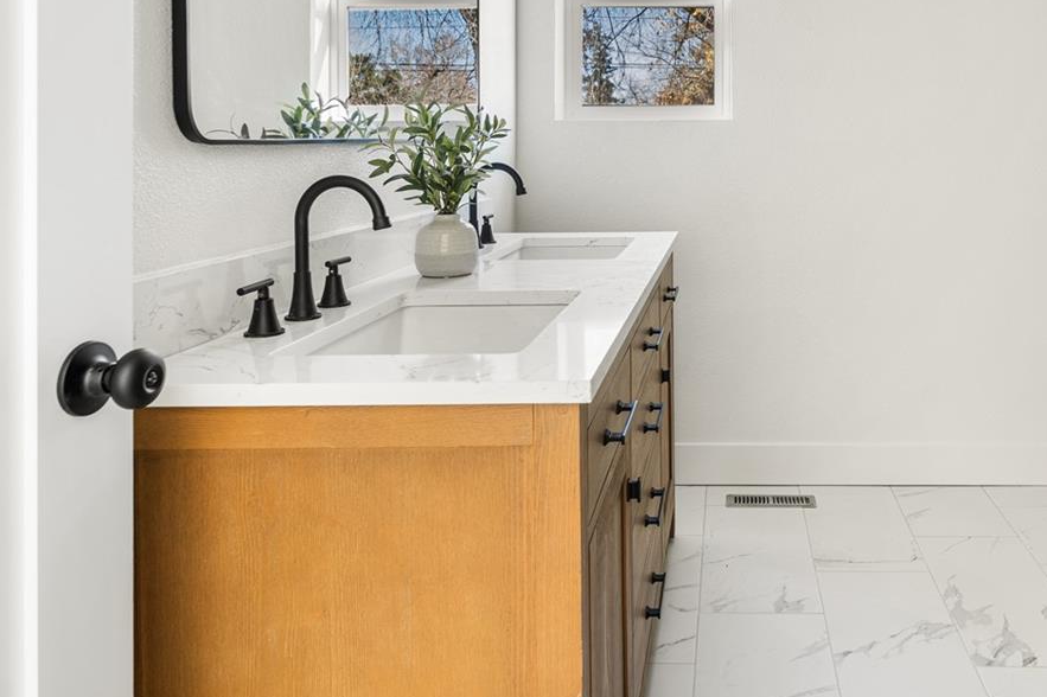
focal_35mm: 30
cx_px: 739
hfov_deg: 59.9
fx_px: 869
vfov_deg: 41.8
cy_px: 142
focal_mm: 16.5
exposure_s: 1.3
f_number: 8
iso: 100
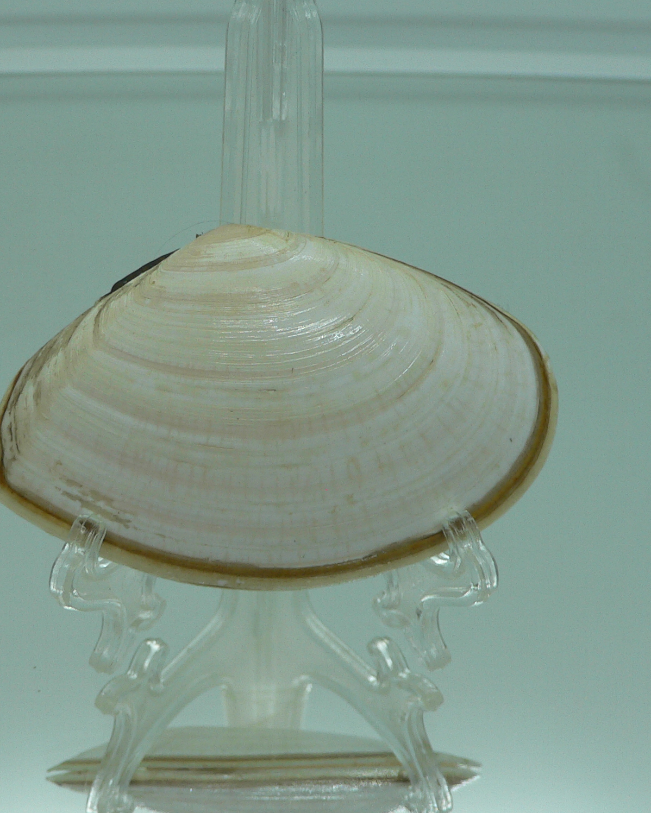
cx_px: 265
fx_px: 1108
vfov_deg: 40.3
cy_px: 409
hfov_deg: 32.7
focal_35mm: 46
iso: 80
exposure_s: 1/80
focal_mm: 4.6
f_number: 2.8
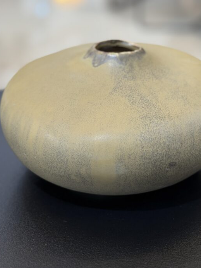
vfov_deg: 27.3
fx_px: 550
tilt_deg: -24.6
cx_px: 125
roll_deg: -0.6
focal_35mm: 71
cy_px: 100
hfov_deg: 20.7
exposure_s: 1/60
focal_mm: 6.76
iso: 125
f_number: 1.78
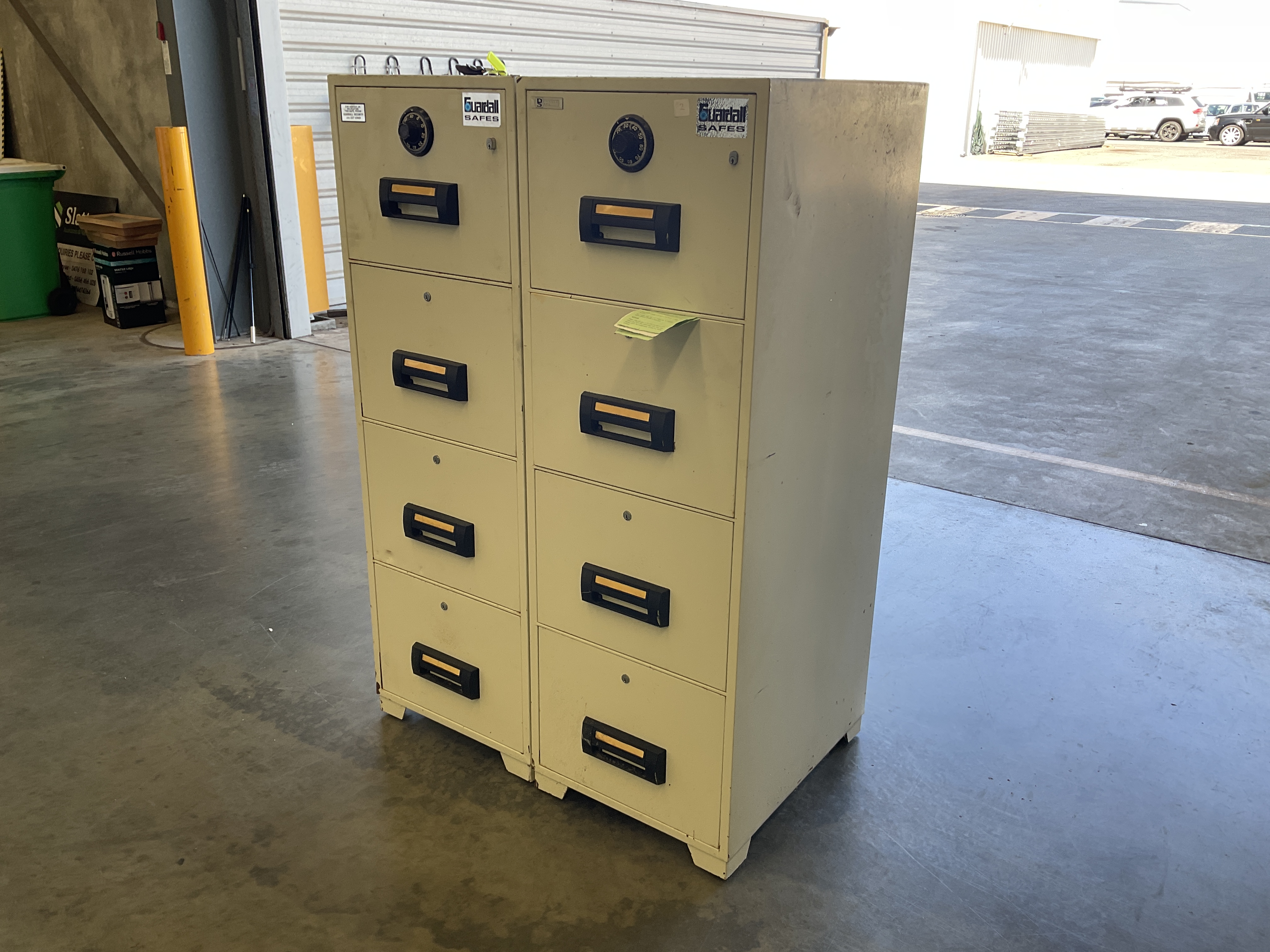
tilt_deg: -18.2
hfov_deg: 61.7
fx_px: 1064
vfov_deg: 48.2
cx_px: 635
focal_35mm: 29
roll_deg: -1.2
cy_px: 476
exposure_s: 1/122
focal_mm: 3
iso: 20
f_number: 1.8
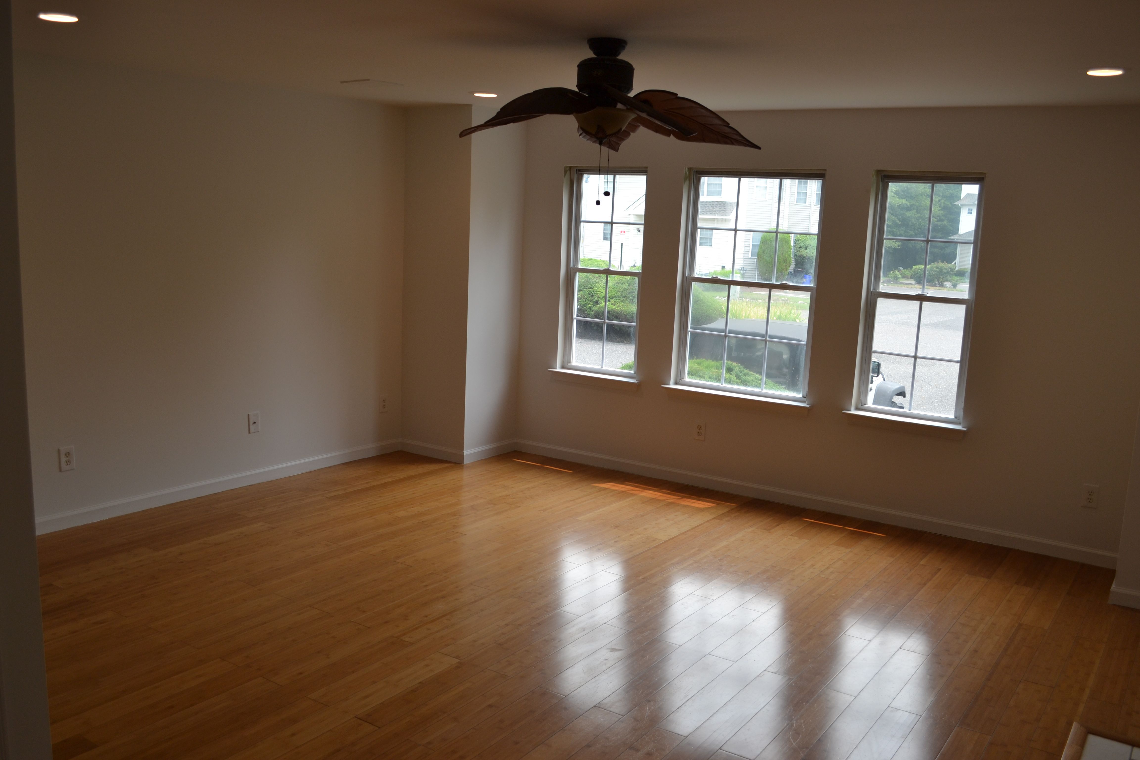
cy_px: 380
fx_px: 950
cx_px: 570
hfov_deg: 61.9
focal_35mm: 30
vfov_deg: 43.6
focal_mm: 20
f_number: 5.6
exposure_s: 1/125
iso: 140
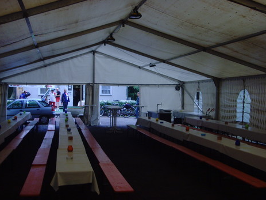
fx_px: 415
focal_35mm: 54
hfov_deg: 35.5
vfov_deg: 27.0
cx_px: 129
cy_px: 105
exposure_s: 1/45
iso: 160
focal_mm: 8.8
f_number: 3.8
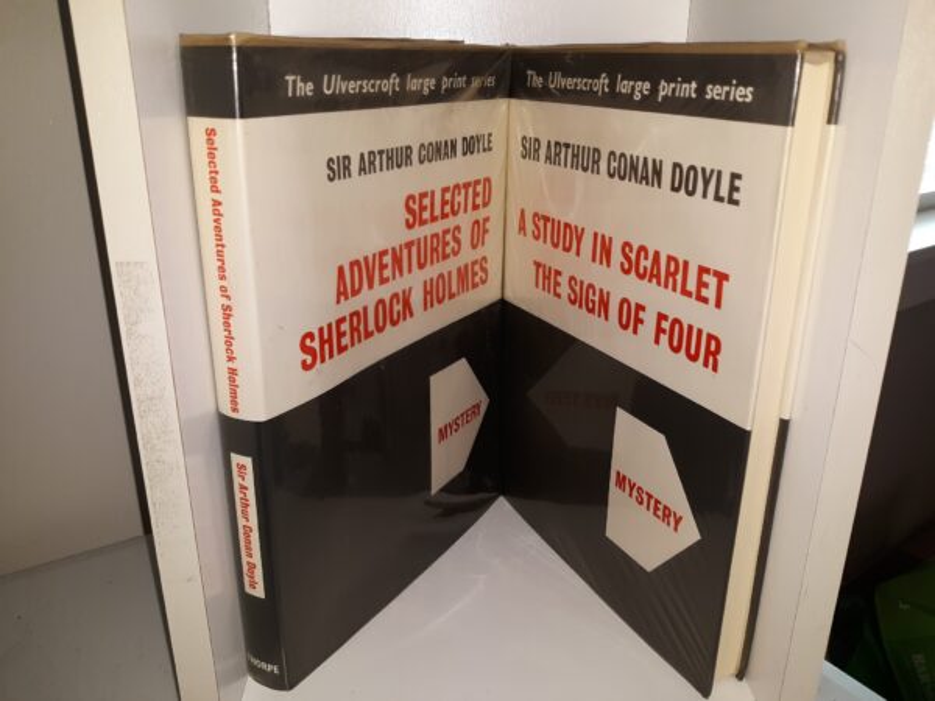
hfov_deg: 63.4
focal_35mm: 28
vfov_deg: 49.7
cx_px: 468
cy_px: 350
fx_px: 756
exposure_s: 1/120
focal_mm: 3.7
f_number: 1.7
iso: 50
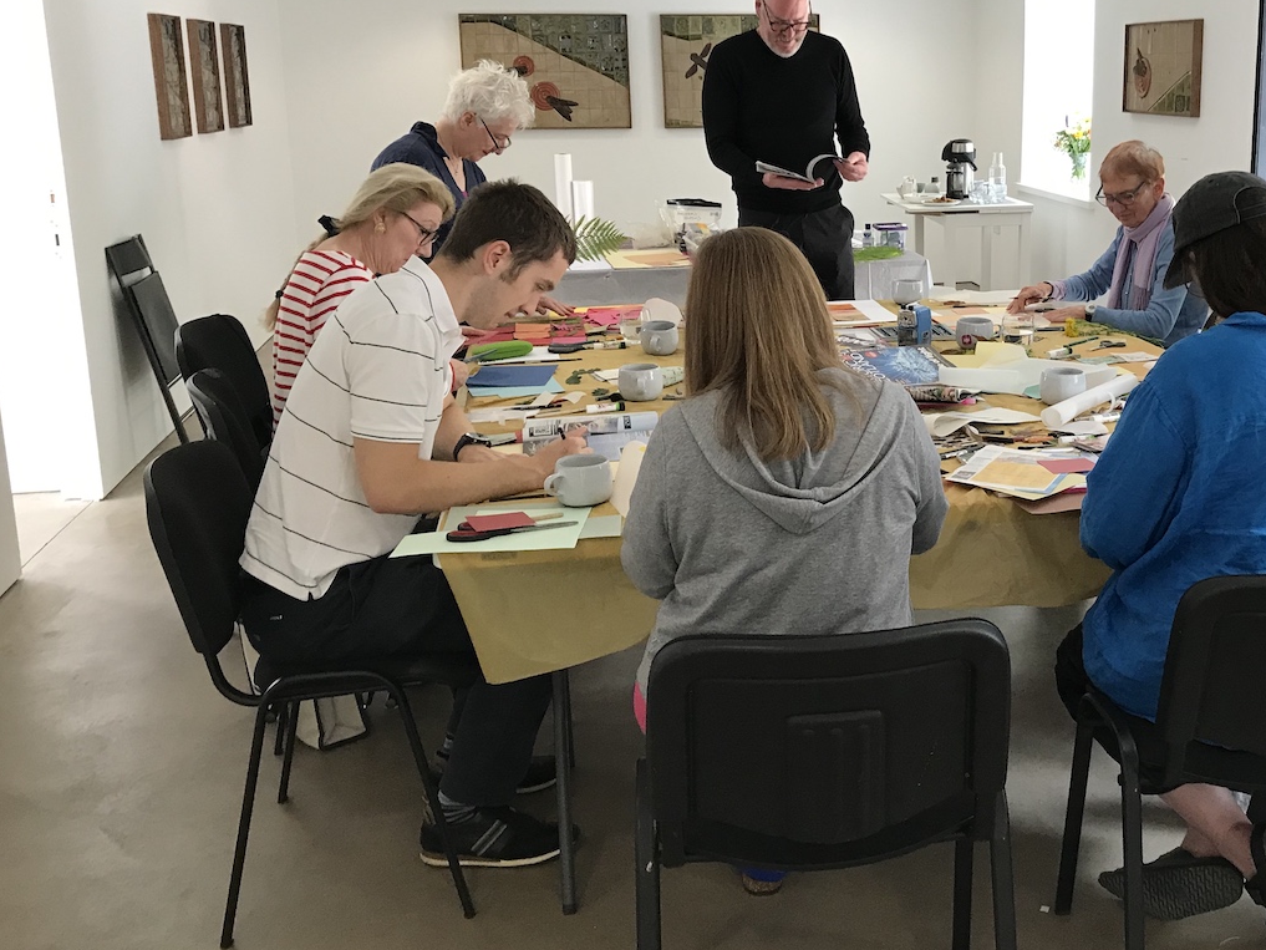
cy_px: 365
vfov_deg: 36.6
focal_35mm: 39
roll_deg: +1.7
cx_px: 867
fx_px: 1427
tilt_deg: -10.4
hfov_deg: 46.9
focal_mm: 3.99
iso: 40
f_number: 1.8
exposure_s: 1/32
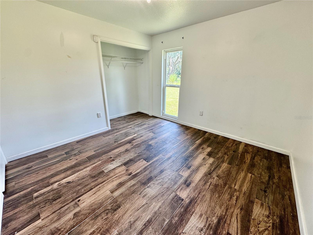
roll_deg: +0.1
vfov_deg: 85.7
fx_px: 127
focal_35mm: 14
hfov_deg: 102.1
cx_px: 156
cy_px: 118
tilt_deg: -19.4
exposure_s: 1/120
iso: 100
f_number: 2.2
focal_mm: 2.22
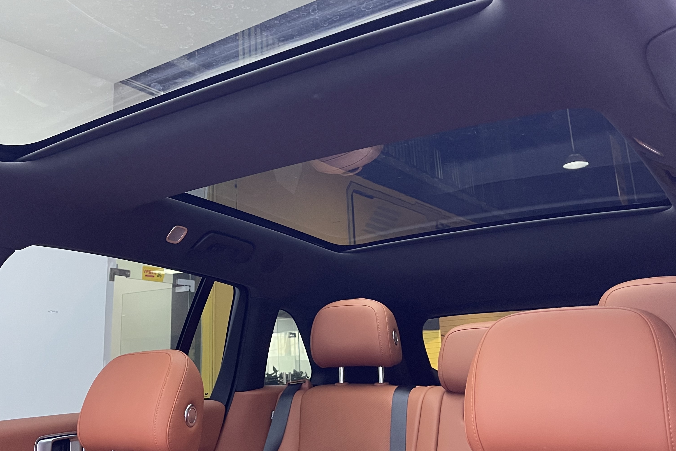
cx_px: 259
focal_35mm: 35
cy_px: 188
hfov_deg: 53.9
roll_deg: +1.0
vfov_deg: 37.8
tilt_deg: +14.7
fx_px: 657
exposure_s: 1/50
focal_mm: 5.1
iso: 500
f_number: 1.6
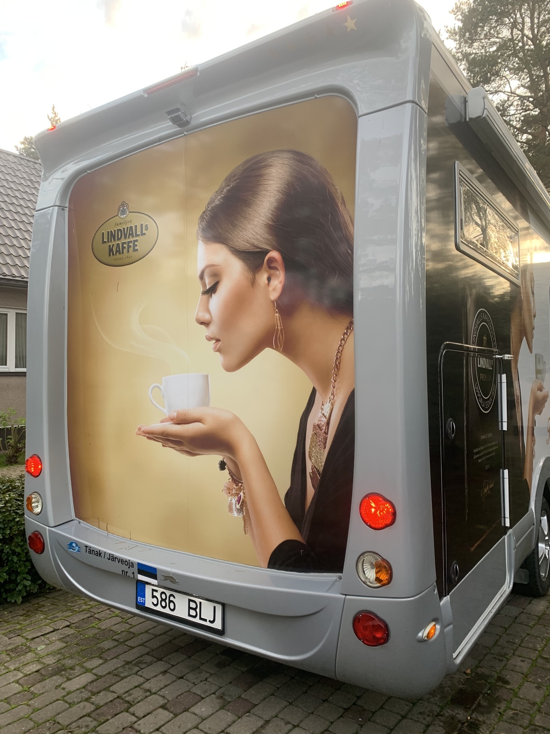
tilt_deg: -0.3
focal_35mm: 26
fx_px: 551
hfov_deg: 53.1
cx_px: 275
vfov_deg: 67.3
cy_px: 367
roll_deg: +0.5
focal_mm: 4.25
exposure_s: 1/121
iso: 80
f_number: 1.8
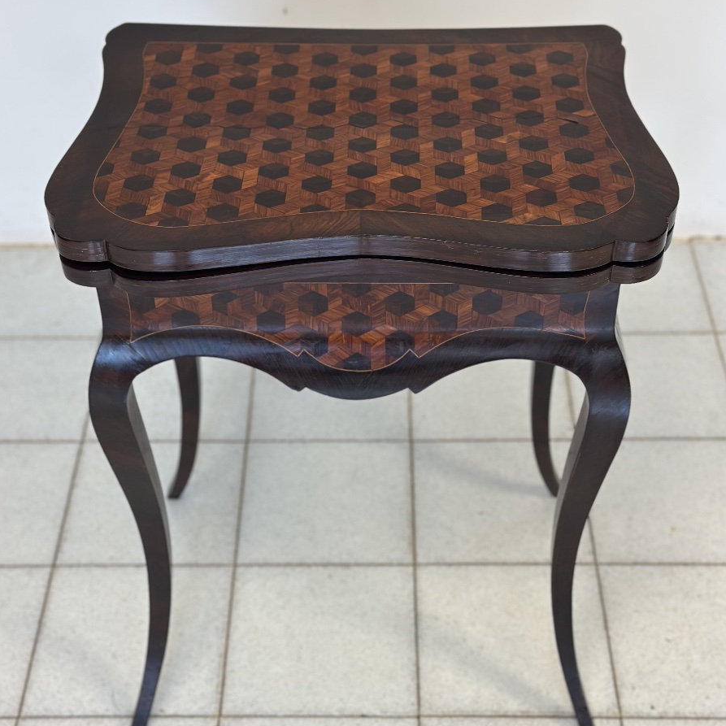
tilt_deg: -43.9
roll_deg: +0.6
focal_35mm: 57
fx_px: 1353
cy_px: 453
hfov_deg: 30.0
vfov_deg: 29.9
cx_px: 364
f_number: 1.78
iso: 100
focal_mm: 6.86
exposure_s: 1/100
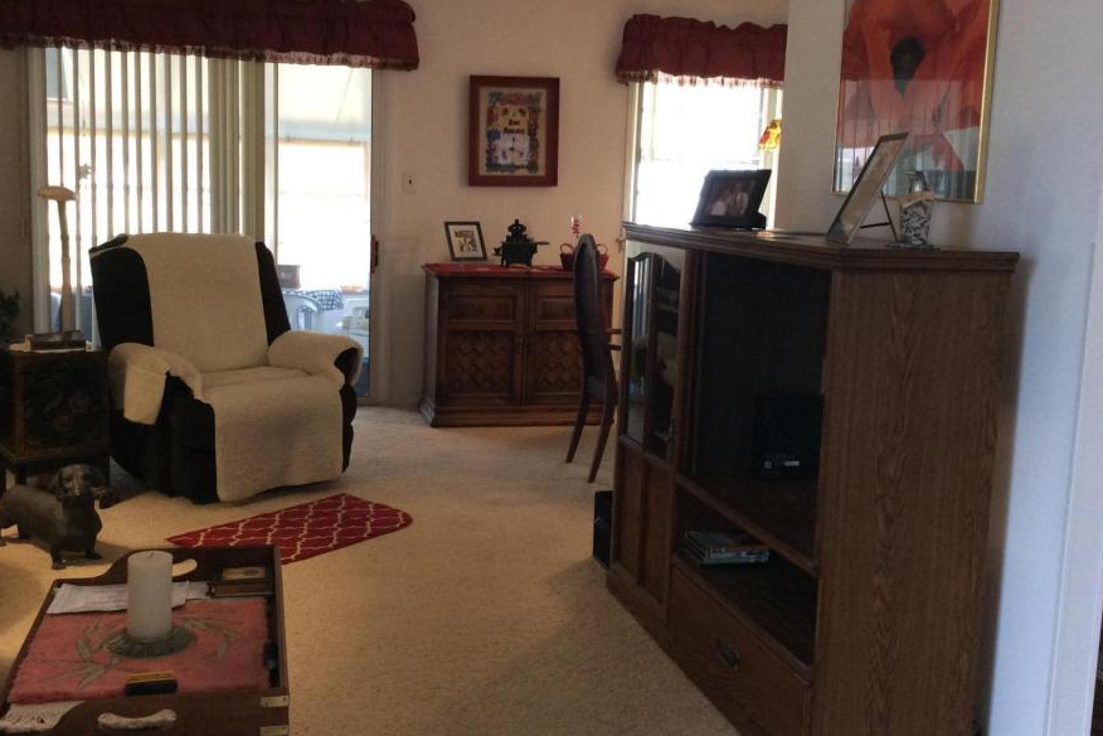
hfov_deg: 49.5
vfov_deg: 34.2
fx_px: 1195
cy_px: 335
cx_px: 510
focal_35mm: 39
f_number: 2.4
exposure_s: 1/24
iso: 125
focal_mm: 3.3
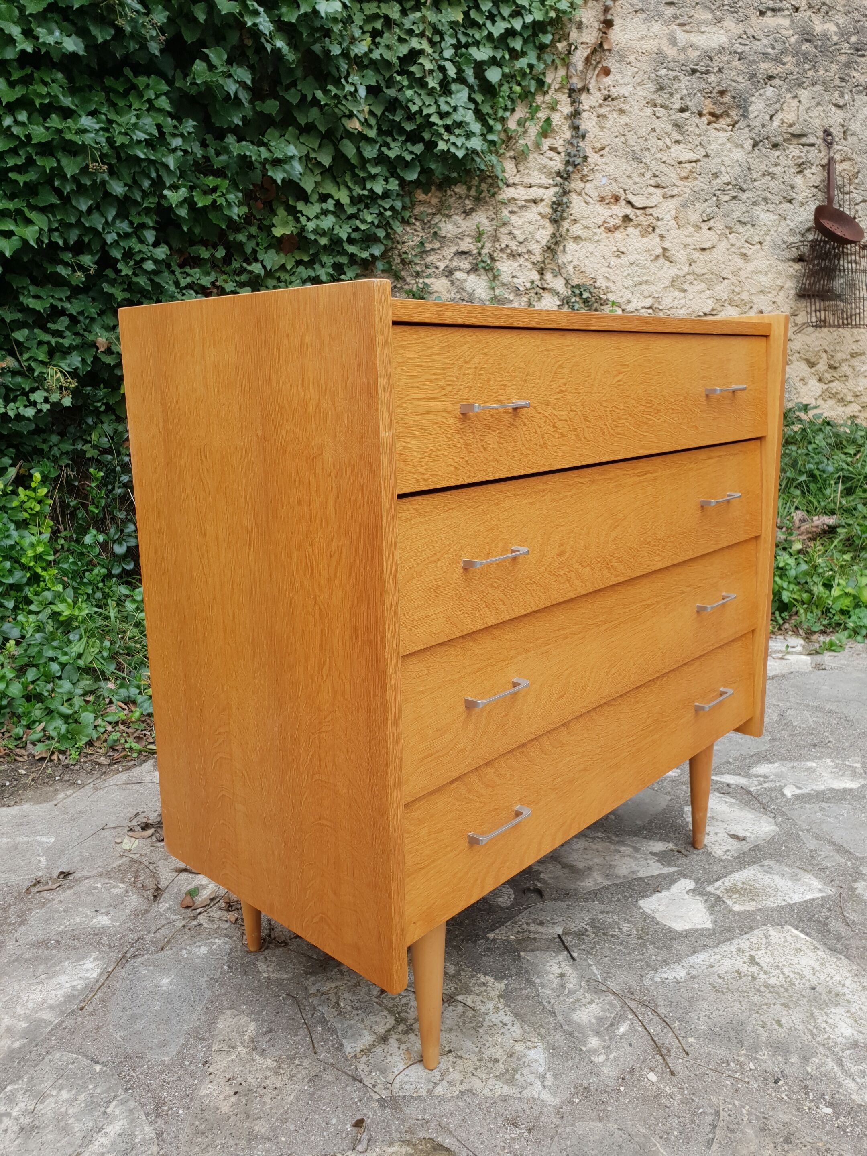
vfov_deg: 67.3
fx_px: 868
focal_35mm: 26
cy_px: 578
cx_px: 434
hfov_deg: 53.1
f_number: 2.4
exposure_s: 1/100
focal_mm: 4.3
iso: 64
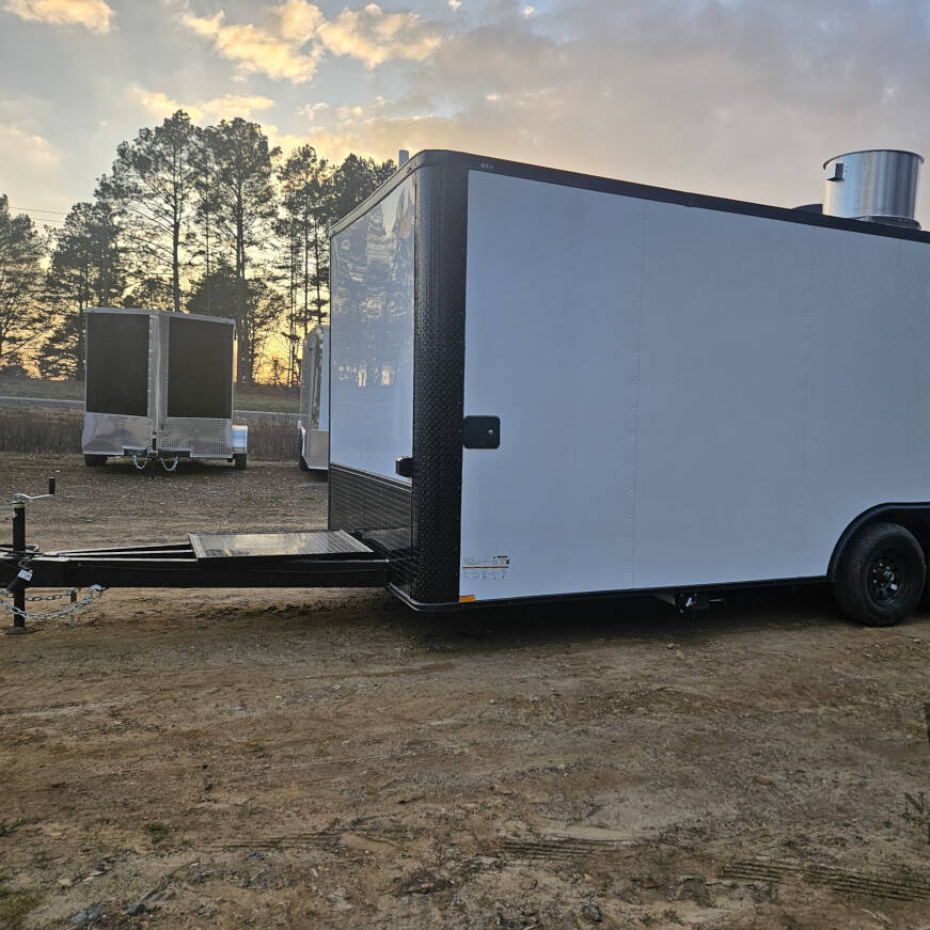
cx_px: 572
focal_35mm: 28
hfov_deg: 56.7
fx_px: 851
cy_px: 472
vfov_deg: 57.3
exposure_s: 1/405
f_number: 1.8
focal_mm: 5.4
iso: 40
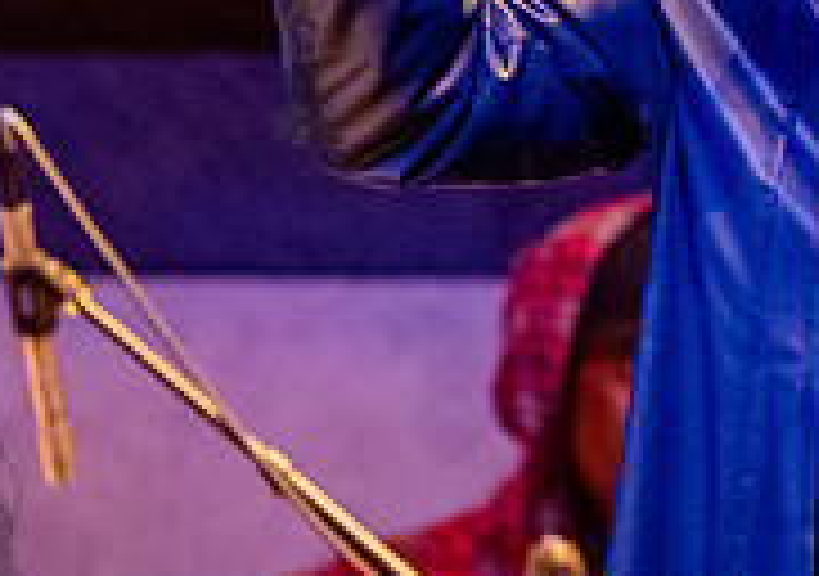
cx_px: 1087
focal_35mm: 514
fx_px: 11894
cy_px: -236
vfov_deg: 2.8
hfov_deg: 3.9
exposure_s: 1/500
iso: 5000
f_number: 3.5
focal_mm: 135
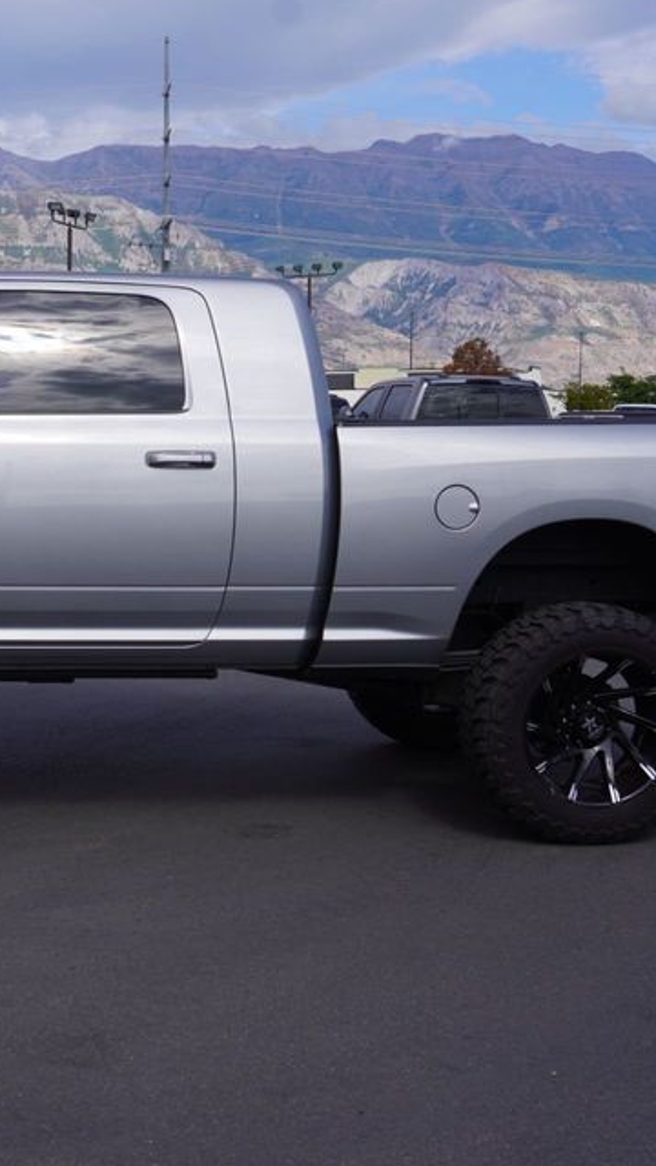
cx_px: 46
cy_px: 568
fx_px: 1634
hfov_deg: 22.1
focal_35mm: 53
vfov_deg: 39.3
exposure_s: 1/200
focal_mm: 21
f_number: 10
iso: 100
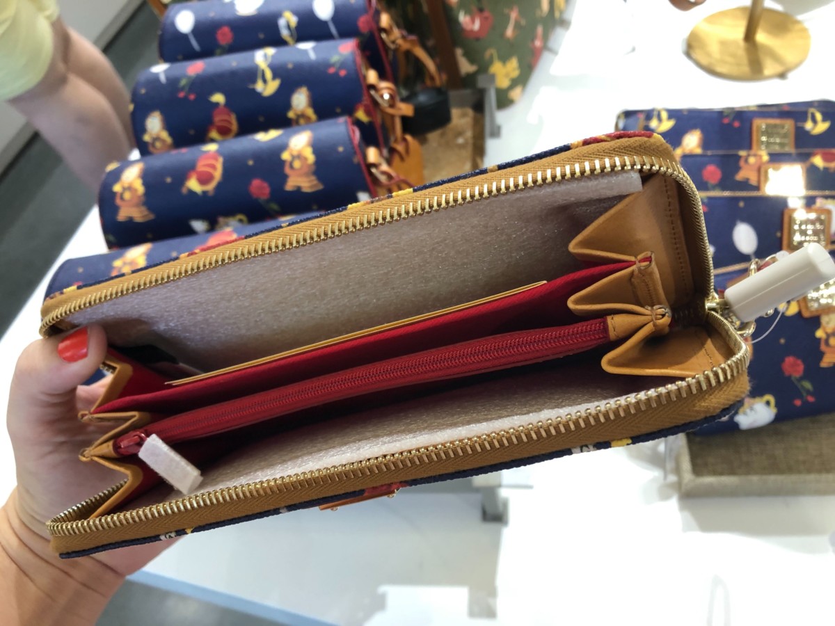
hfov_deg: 63.4
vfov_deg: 49.7
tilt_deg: -54.0
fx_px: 675
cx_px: 418
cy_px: 313
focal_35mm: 28
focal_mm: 3.99
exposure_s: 1/15
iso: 50
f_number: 1.8
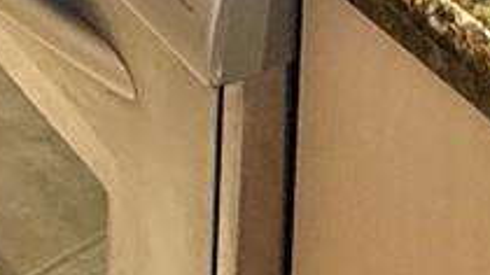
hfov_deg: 17.3
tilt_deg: -1.5
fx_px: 1507
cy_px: -1067
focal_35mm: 116
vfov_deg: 6.4
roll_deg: -1.3
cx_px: -147
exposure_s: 1/120
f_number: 2.2
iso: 250
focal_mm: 2.22
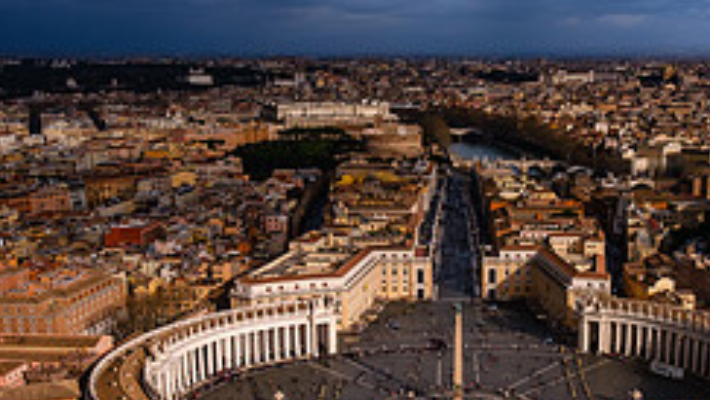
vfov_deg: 23.7
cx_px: 473
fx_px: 942
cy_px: 302
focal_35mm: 50
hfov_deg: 40.8
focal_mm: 13.2
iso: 160
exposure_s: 1/100
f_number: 8
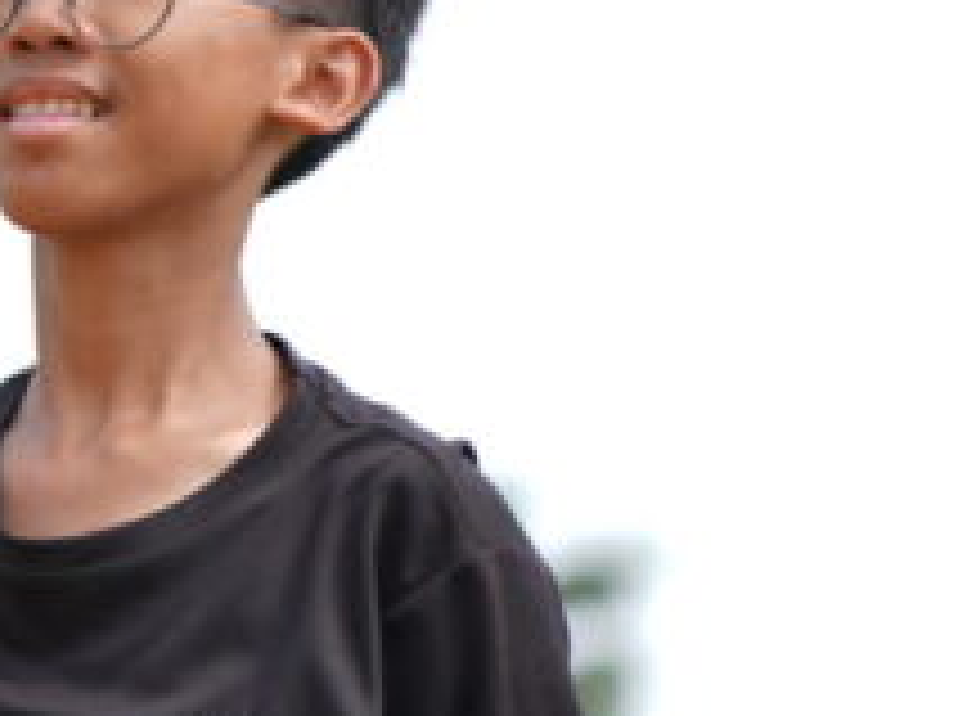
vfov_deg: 3.8
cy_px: 628
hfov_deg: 5.0
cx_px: -225
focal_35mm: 395
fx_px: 10886
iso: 50
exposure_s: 1/640
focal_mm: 85
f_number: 2.8
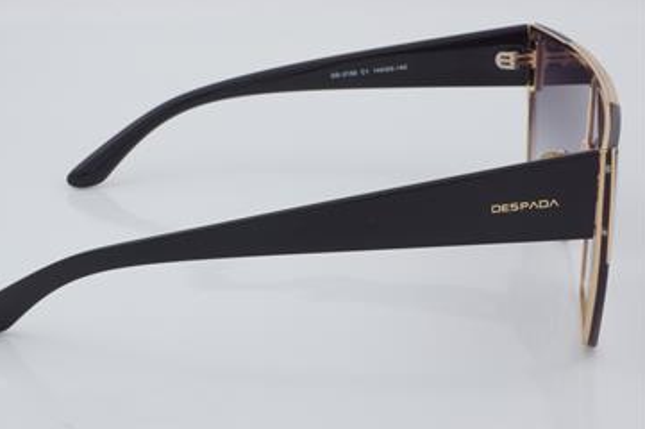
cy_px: 197
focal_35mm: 83
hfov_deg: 24.5
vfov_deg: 16.4
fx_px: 1486
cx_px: 293
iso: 100
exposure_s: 1/4
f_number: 32
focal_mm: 50
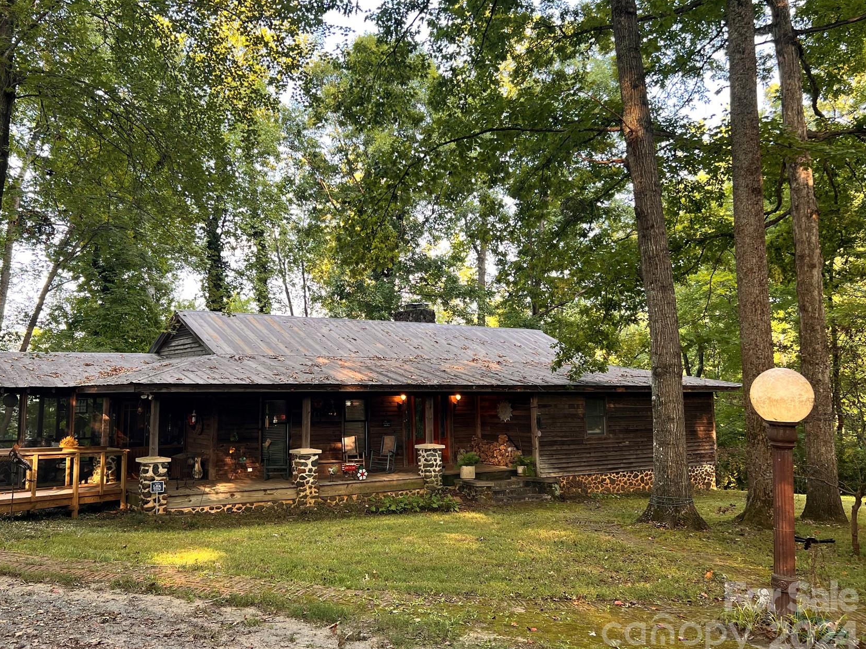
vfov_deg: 44.1
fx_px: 801
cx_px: 363
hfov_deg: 56.5
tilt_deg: +7.3
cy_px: 280
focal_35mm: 32
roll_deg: +0.7
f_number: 1.5
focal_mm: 5.7
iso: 64
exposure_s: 1/121
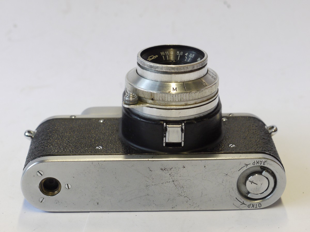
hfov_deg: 23.8
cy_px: 116
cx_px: 155
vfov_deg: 18.0
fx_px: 734
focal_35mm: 82
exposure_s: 1/80
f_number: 7.1
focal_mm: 41
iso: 800
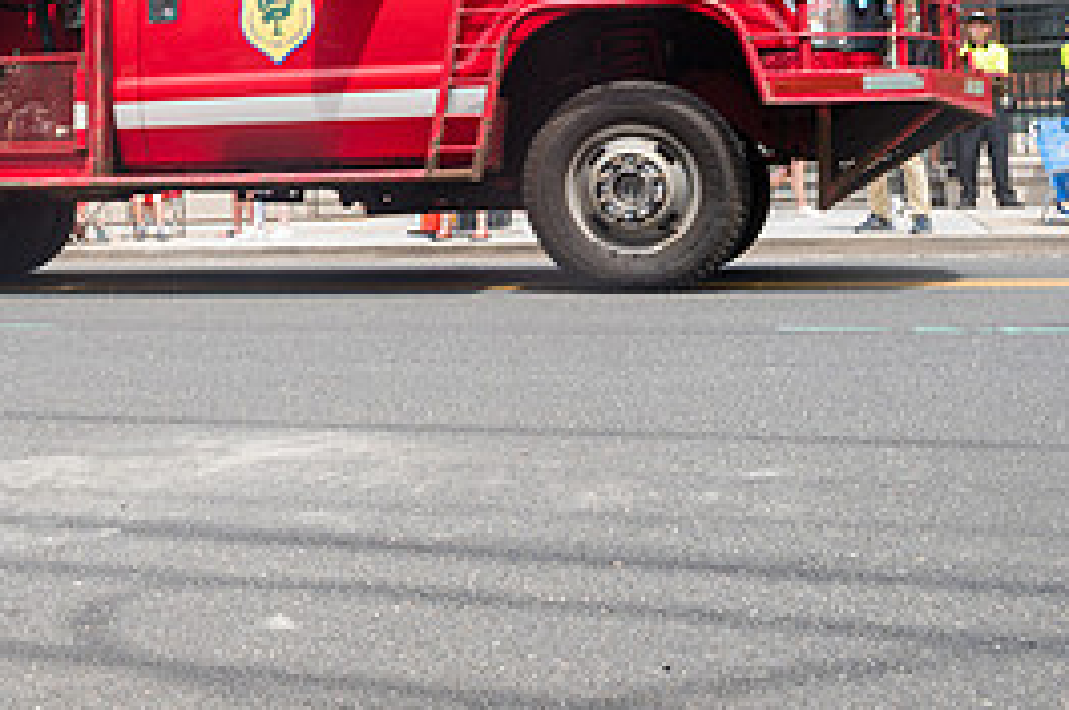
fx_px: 1690
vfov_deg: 22.9
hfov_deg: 33.4
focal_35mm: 57
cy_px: 16
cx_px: 125
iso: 100
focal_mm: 26
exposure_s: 1/100
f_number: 10
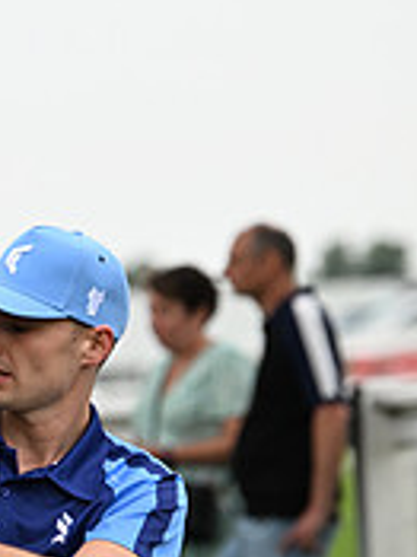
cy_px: 212
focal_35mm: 558
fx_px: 8974
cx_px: -484
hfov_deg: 2.6
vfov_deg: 3.6
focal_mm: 175
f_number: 4.5
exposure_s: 1/640
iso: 800
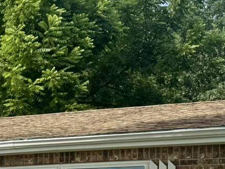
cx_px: -163
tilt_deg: -7.3
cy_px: 297
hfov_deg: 15.0
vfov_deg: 11.9
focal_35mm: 116
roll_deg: -0.3
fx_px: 754
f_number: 1.78
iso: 80
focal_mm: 6.76
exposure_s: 1/3413
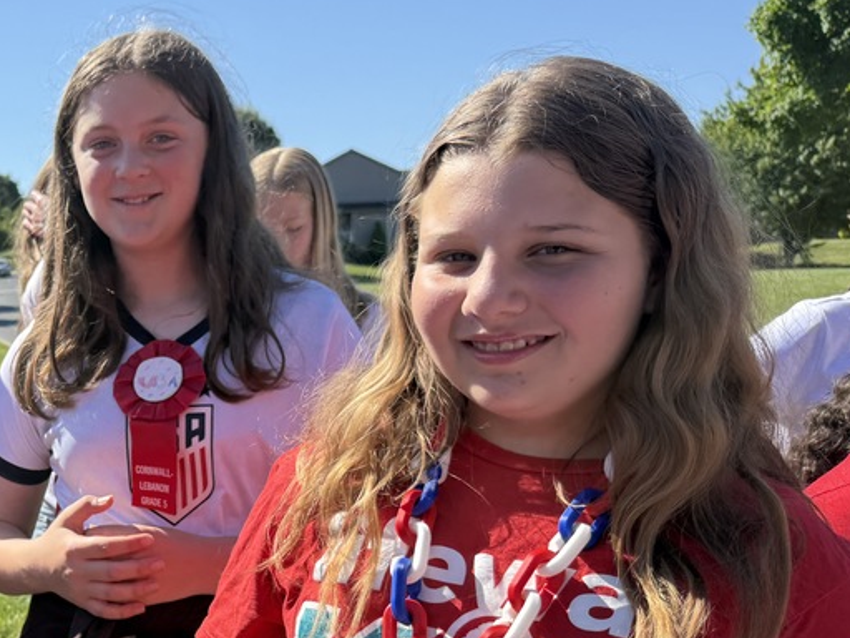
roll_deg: +1.5
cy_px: 493
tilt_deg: -8.7
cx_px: 23
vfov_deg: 29.7
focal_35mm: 48
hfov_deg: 36.2
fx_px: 1179
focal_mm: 6.76
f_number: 1.78
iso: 100
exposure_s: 1/2611
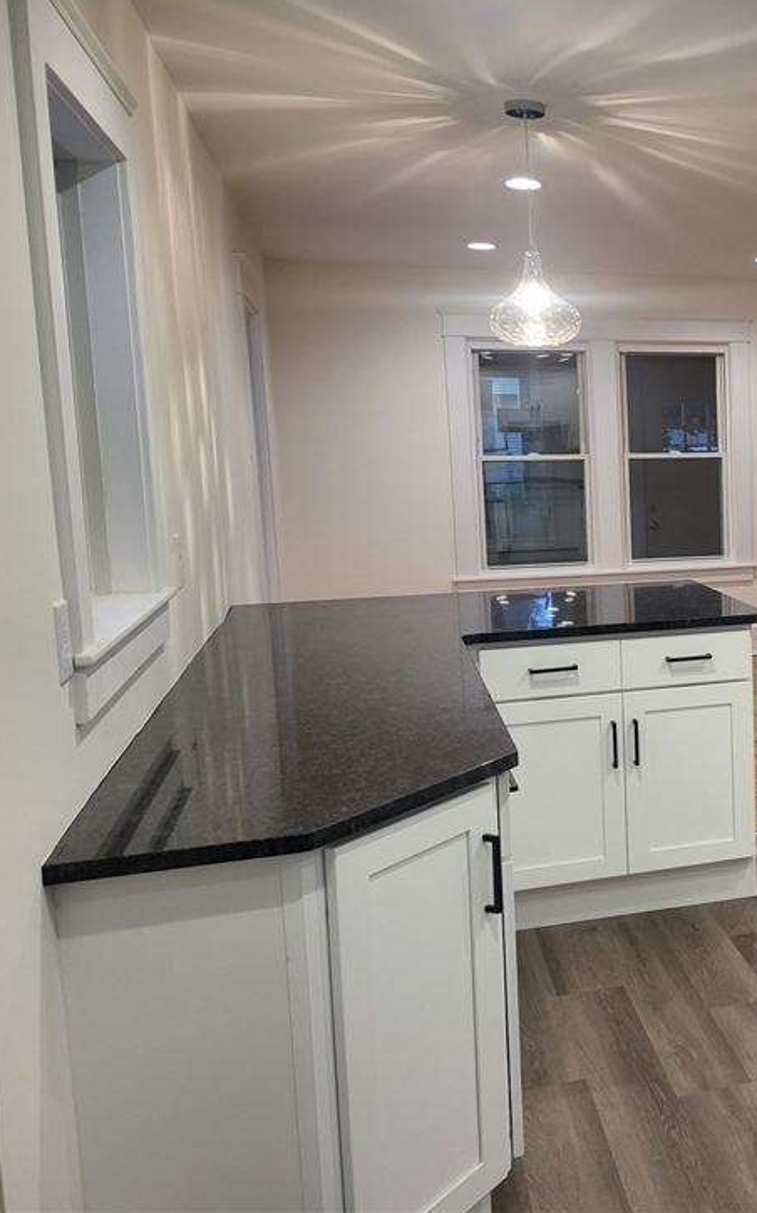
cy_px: 571
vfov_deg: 54.0
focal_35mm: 36
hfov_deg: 31.9
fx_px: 1189
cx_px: 796
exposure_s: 1/120
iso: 250
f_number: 1.8
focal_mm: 5
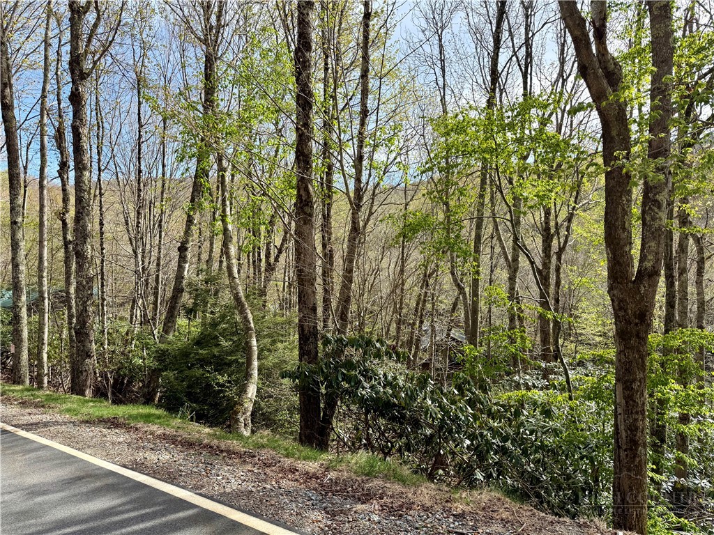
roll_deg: +1.2
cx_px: 357
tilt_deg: +0.0
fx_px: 495
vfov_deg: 56.8
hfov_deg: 71.6
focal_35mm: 24
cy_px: 268
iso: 100
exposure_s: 1/1901
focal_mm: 6.76
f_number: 1.78
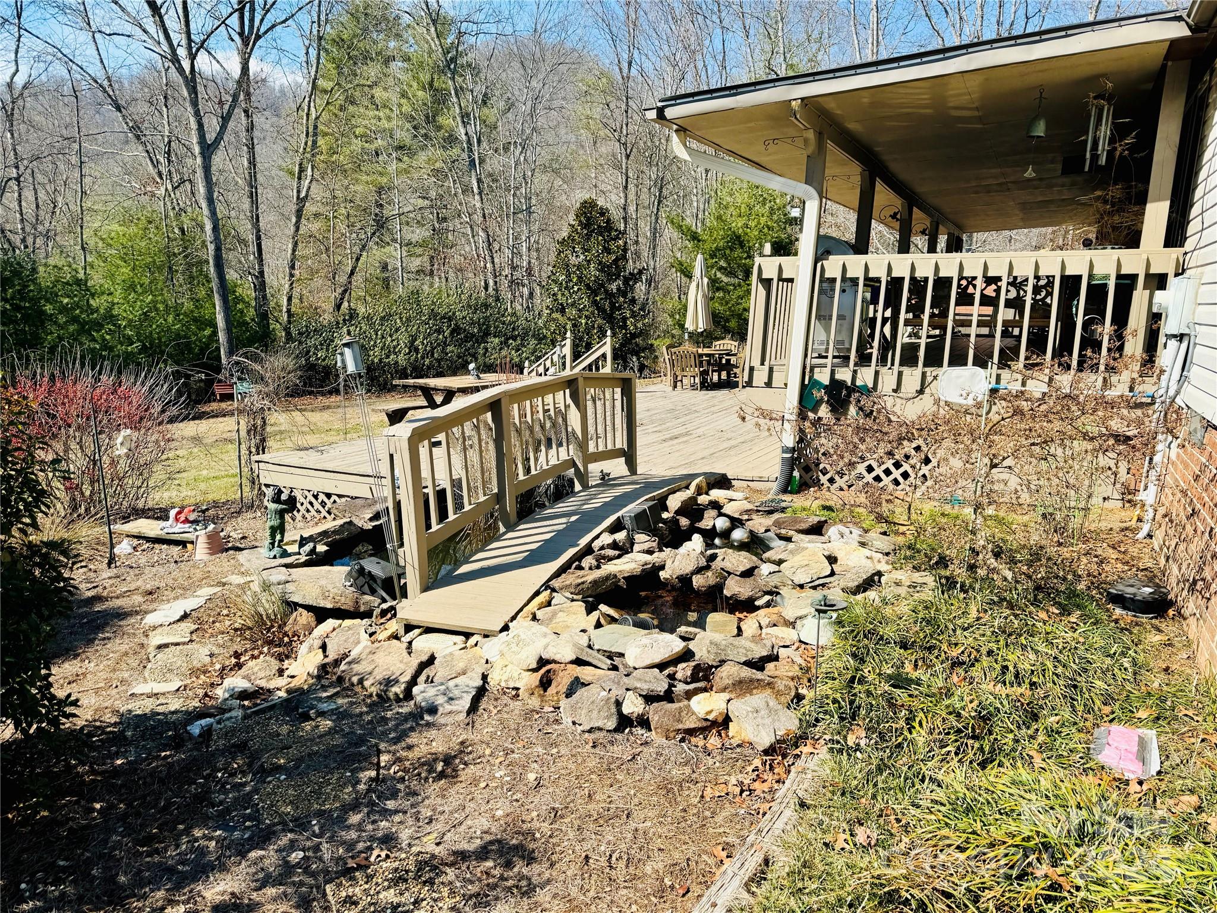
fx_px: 844
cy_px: 456
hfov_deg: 71.6
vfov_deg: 56.8
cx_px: 608
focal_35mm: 24
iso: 80
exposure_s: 1/3247
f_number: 1.78
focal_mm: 6.86
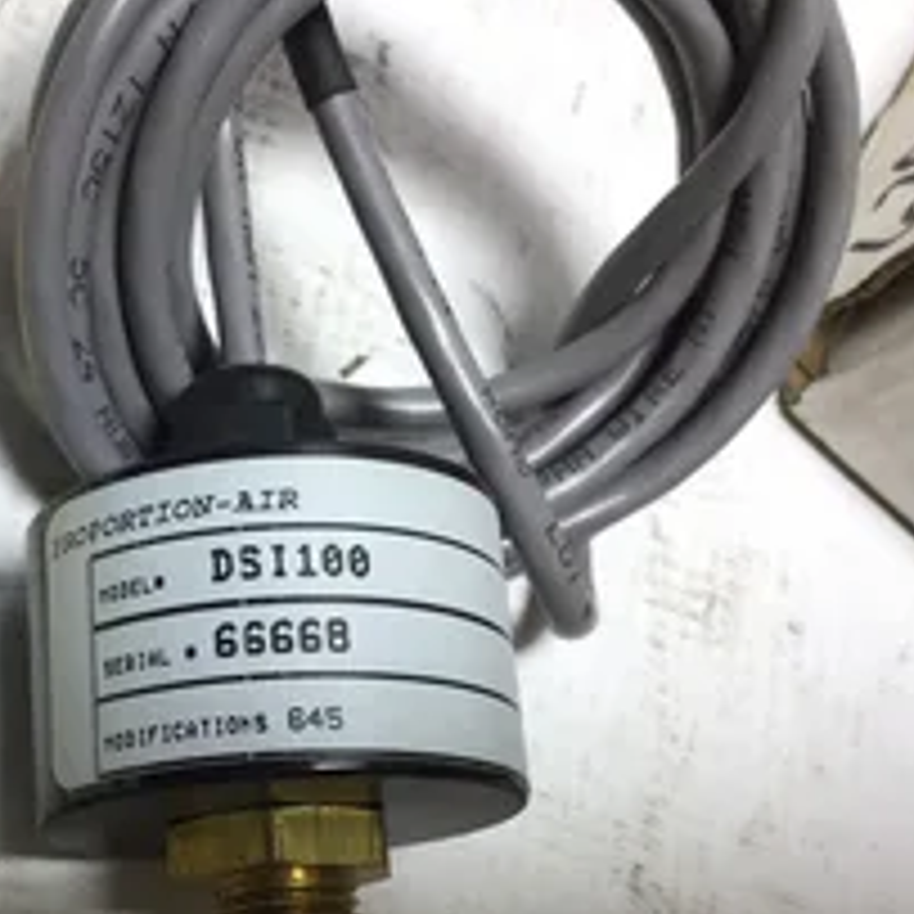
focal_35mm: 54
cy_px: 666
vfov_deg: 31.2
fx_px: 1613
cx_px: 104
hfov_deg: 30.3
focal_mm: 3.3
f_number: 2.4
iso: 32
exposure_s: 1/120
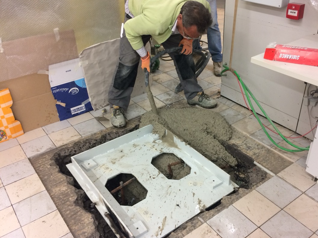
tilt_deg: -32.4
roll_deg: +1.9
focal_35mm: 33
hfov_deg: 55.2
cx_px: 181
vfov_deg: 42.9
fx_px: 303
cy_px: 123
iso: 64
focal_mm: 4.15
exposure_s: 1/33
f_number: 2.2
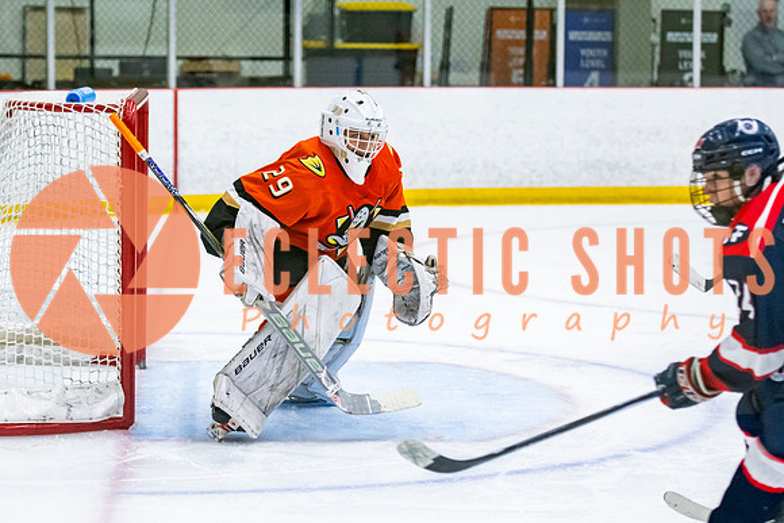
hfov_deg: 15.5
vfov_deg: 10.4
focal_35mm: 132
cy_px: 313
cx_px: 331
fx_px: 2871
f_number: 3.2
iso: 2500
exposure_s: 1/640
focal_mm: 85
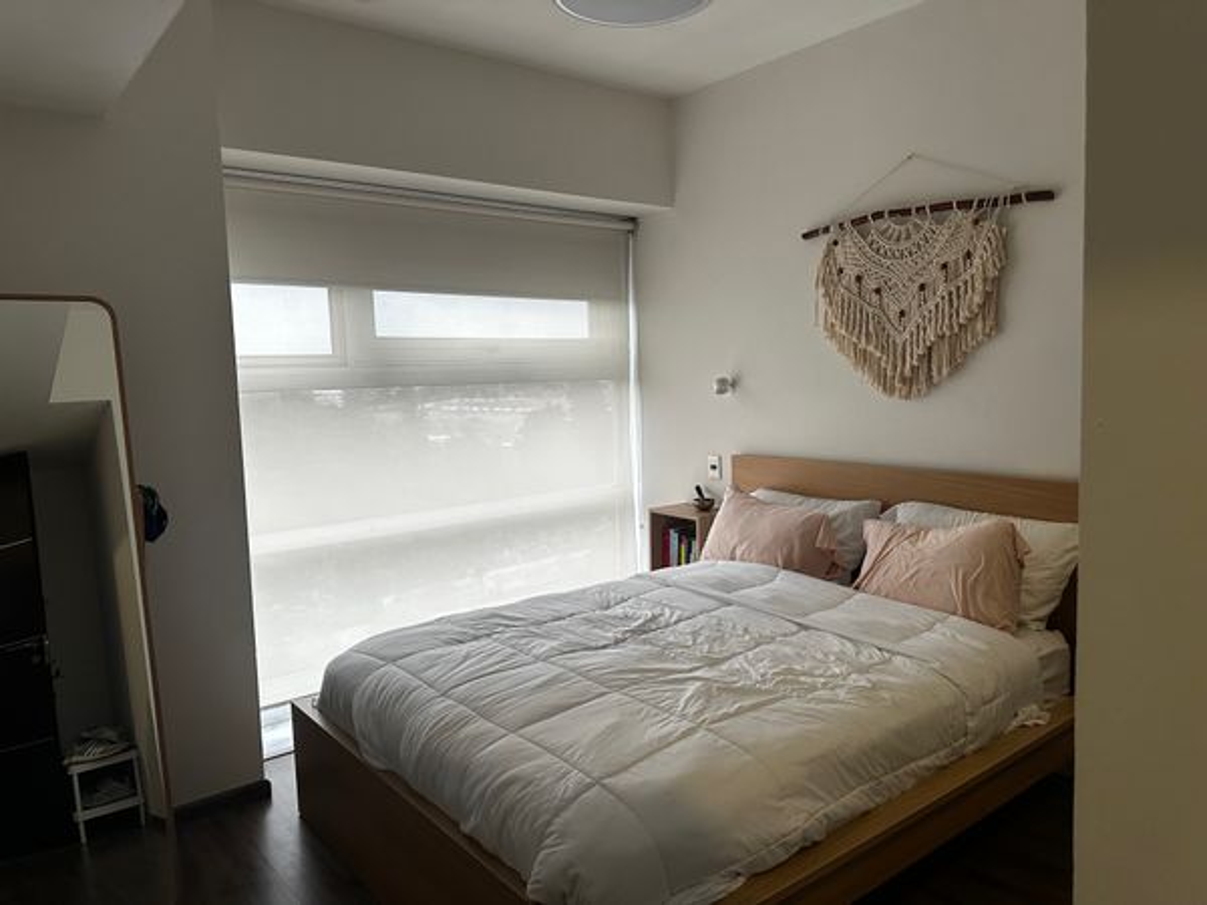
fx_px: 837
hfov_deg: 71.6
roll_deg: +1.5
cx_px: 604
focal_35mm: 24
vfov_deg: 56.8
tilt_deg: -4.3
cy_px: 452
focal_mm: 6.86
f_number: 1.78
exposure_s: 1/97
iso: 250
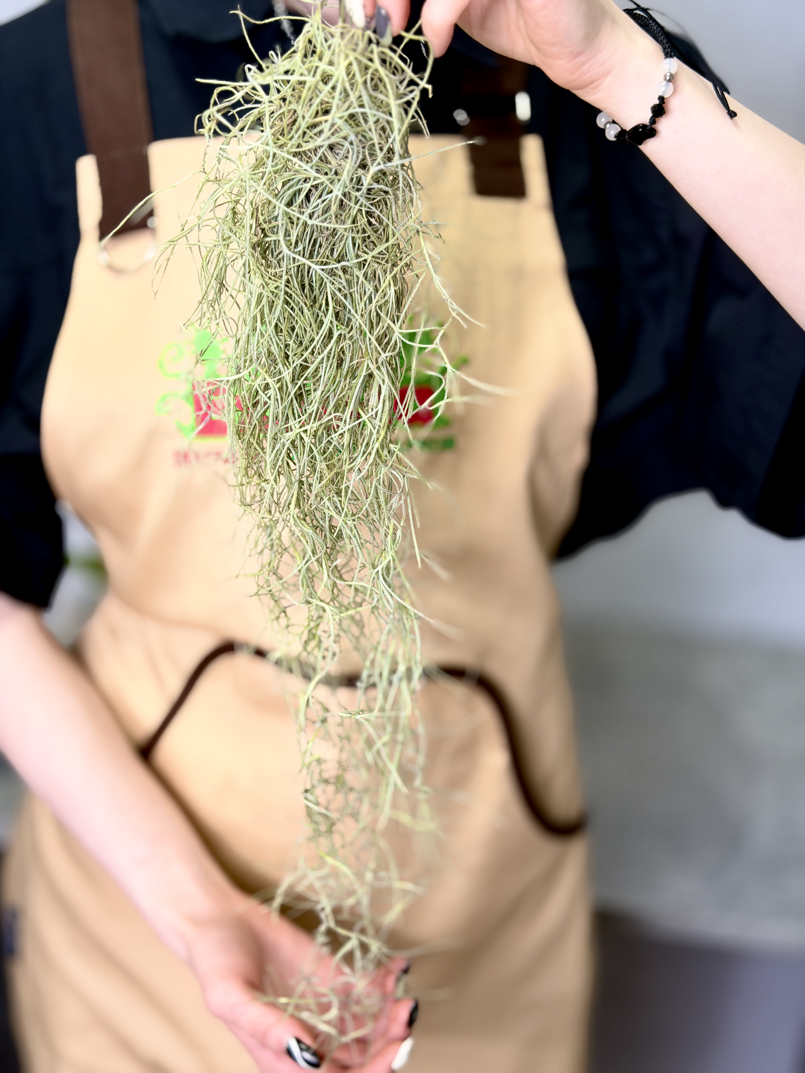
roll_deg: -3.1
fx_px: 1488
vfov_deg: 39.7
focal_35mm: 48
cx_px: 402
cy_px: 536
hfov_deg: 30.3
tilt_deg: -20.0
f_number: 1.78
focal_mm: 6.76
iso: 50
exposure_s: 1/121
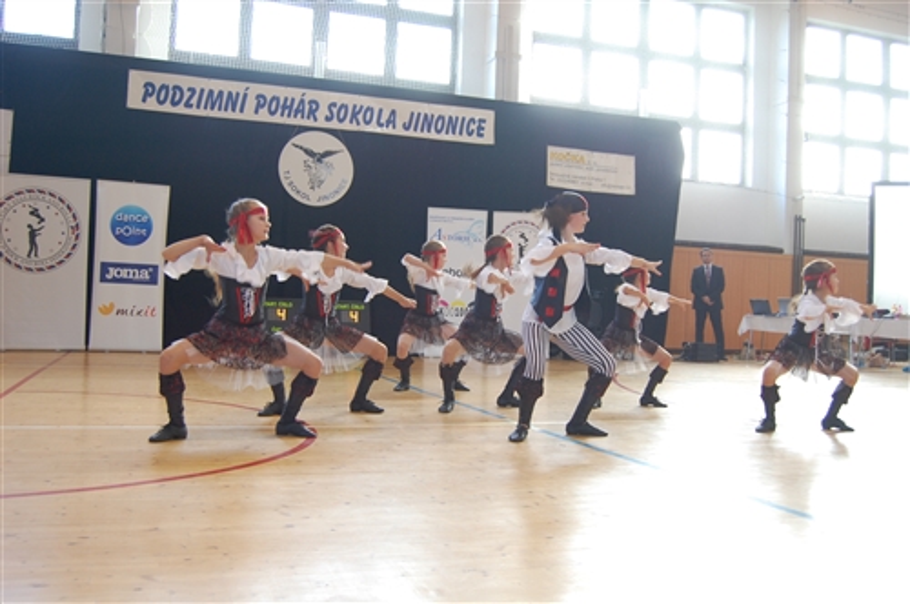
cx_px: 455
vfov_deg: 38.3
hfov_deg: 55.2
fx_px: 871
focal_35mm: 34
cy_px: 302
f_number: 4
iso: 400
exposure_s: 1/60
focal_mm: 23
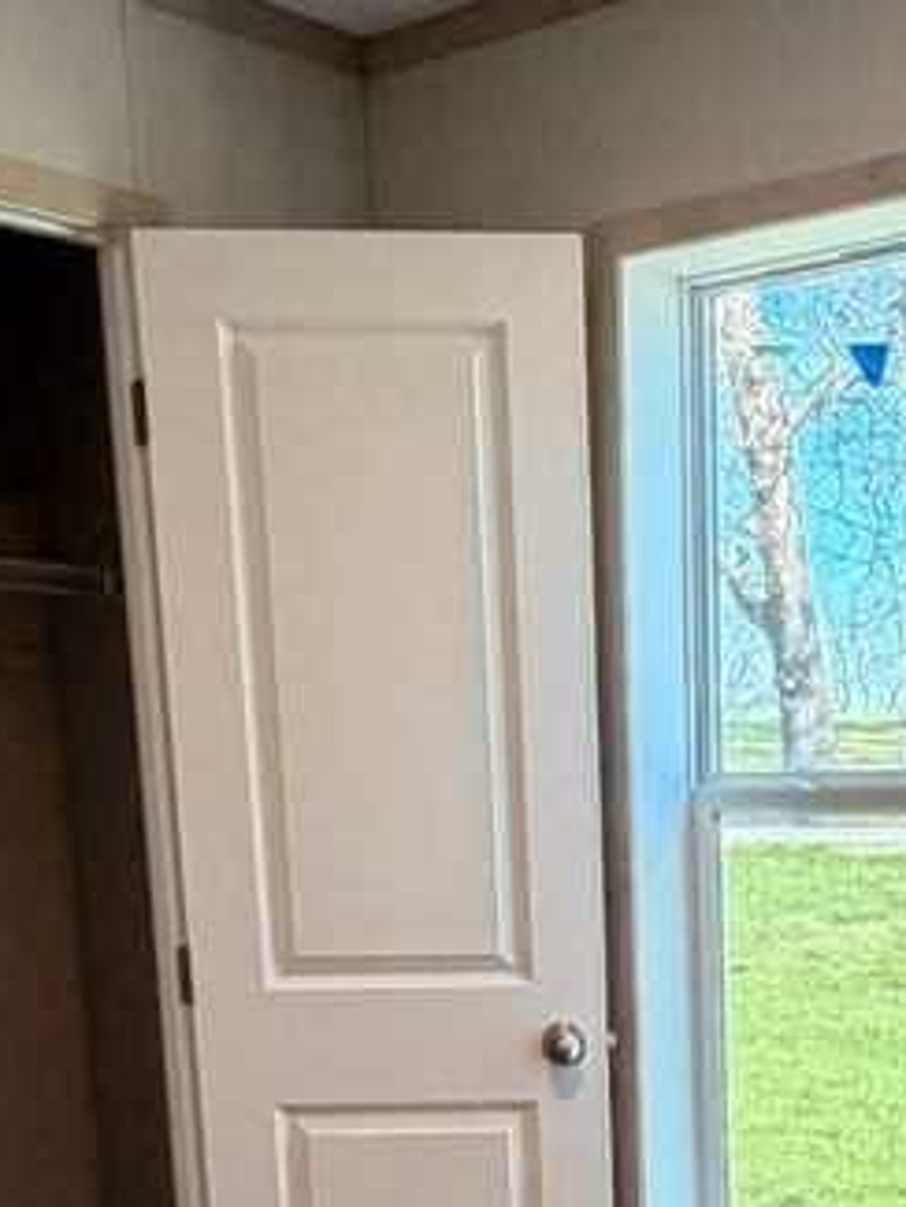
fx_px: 1988
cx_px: 809
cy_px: 1239
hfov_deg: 24.9
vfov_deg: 31.0
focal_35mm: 57
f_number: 2.2
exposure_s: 1/120
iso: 250
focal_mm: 2.22
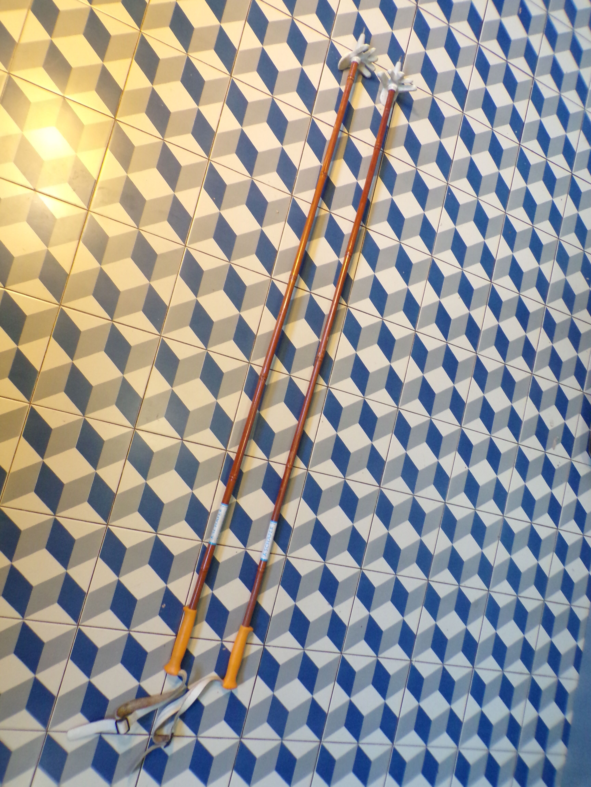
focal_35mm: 24
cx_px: 296
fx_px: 546
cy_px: 394
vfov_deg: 71.6
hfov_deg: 56.8
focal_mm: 4.3
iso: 400
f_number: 3
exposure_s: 1/14
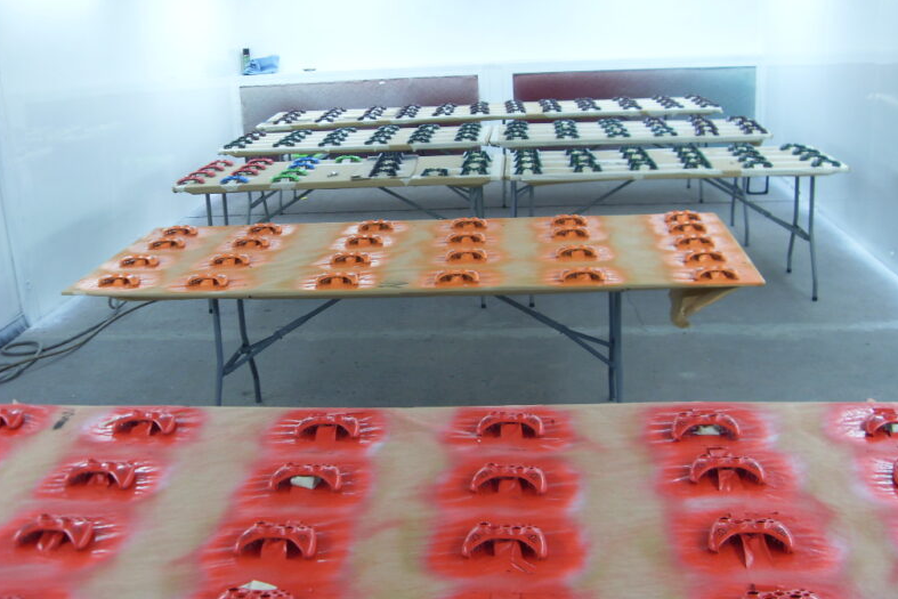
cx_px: 445
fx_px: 923
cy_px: 311
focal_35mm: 37
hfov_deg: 51.9
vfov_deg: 36.0
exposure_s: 1/60
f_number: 2.8
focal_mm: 6.3
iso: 100
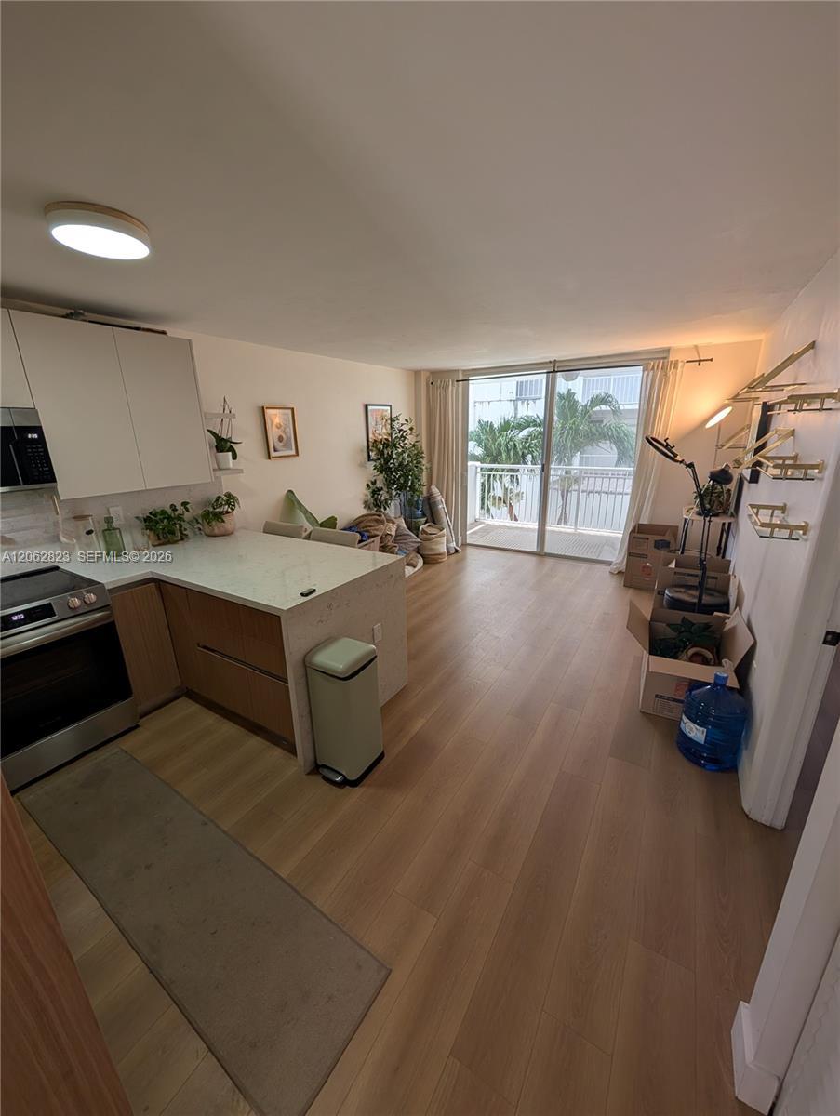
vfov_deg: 110.5
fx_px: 387
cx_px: 420
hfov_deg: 94.6
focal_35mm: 12
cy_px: 558
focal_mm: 2.02
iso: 57
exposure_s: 1/178
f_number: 1.7
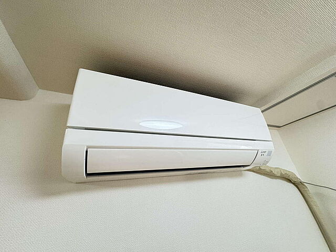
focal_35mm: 14
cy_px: 126
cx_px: 168
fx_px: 136
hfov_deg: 102.1
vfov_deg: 85.7
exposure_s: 1/102
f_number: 2.2
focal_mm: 2.22
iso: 200
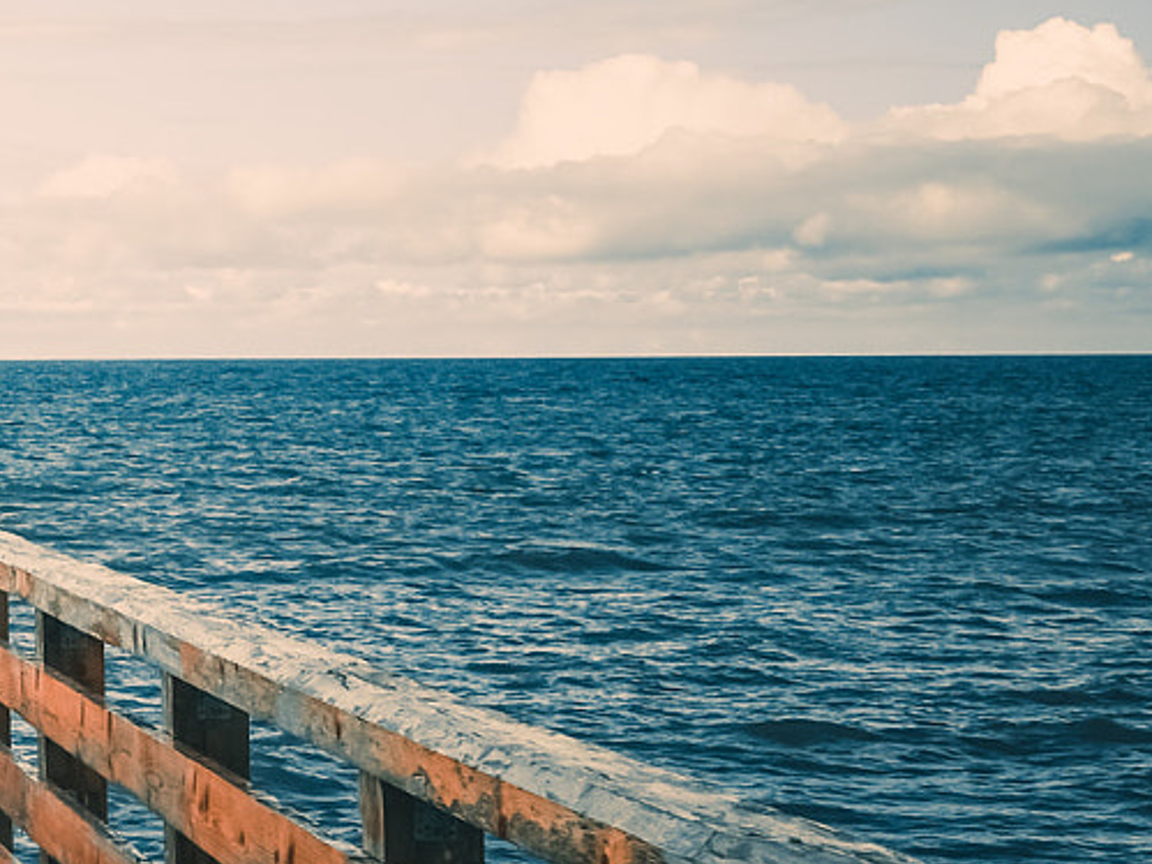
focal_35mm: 108
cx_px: -517
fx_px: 3593
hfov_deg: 16.7
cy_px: 77
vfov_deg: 13.6
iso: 100
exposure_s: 1/250
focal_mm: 35
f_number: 11
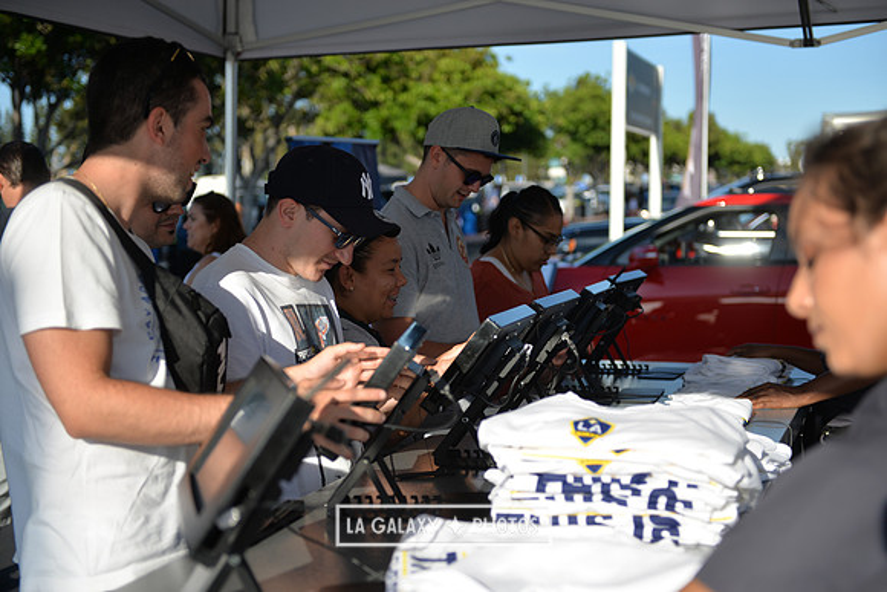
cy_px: 296
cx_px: 444
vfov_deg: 26.0
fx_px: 1281
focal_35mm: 52
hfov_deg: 38.2
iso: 100
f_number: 2.8
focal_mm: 52
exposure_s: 1/1600
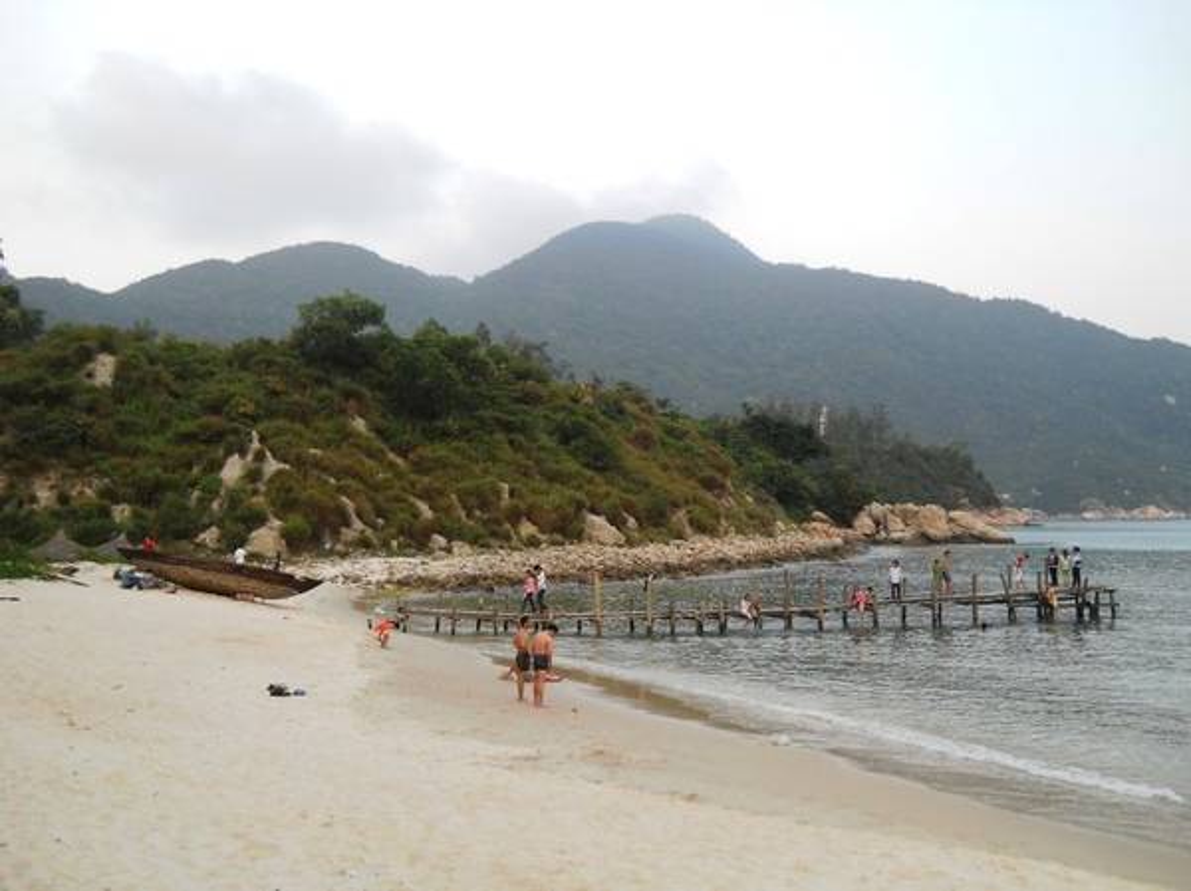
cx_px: 596
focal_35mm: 41
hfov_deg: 45.8
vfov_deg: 35.1
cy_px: 446
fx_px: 1410
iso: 80
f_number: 3.1
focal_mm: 6.72
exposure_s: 1/100
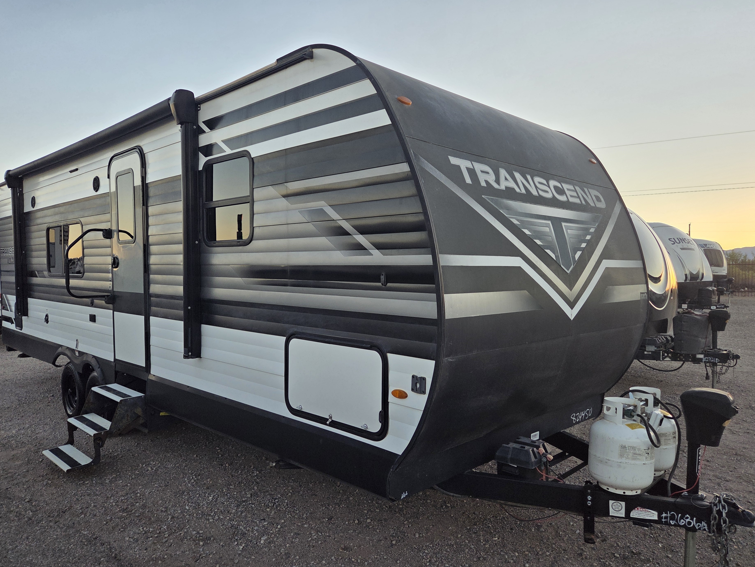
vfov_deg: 54.8
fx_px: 545
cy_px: 306
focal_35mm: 25
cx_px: 378
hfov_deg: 69.4
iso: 32
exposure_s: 1/180
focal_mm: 5.4
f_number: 1.8
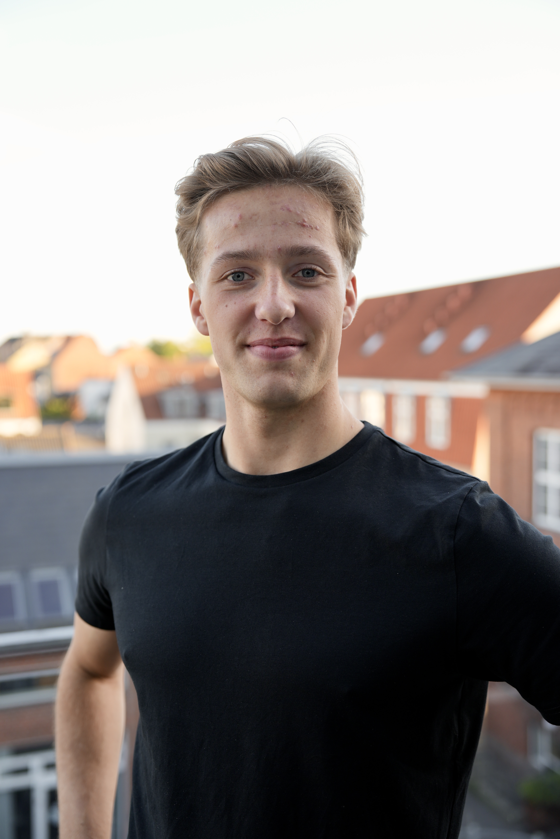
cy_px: 420
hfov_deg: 32.6
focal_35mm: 41
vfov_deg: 47.4
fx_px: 957
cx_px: 280
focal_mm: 41
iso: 200
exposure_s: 1/320
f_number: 2.8
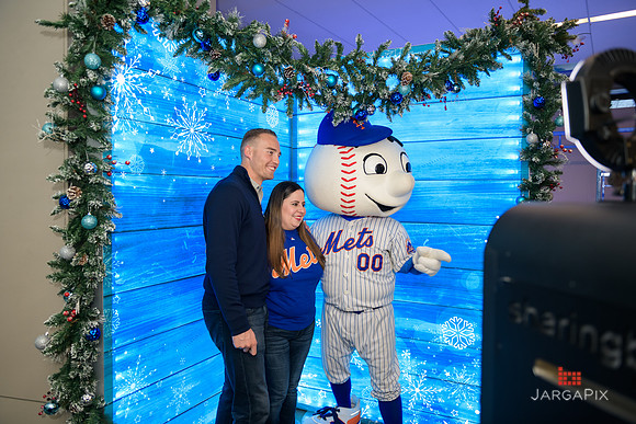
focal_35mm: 26
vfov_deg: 49.6
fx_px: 459
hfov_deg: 69.4
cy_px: 212
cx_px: 318
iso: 400
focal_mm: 26
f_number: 3.2
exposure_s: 1/125
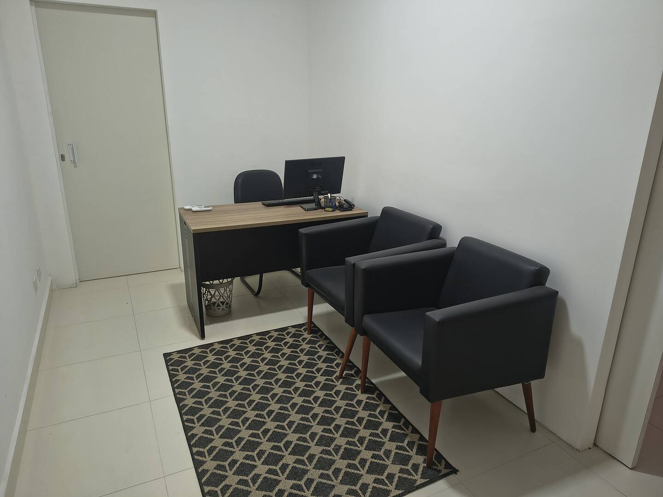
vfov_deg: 56.8
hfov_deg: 71.6
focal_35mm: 24
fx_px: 460
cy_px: 248
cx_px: 332
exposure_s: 1/60
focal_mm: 5.56
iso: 760
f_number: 1.8
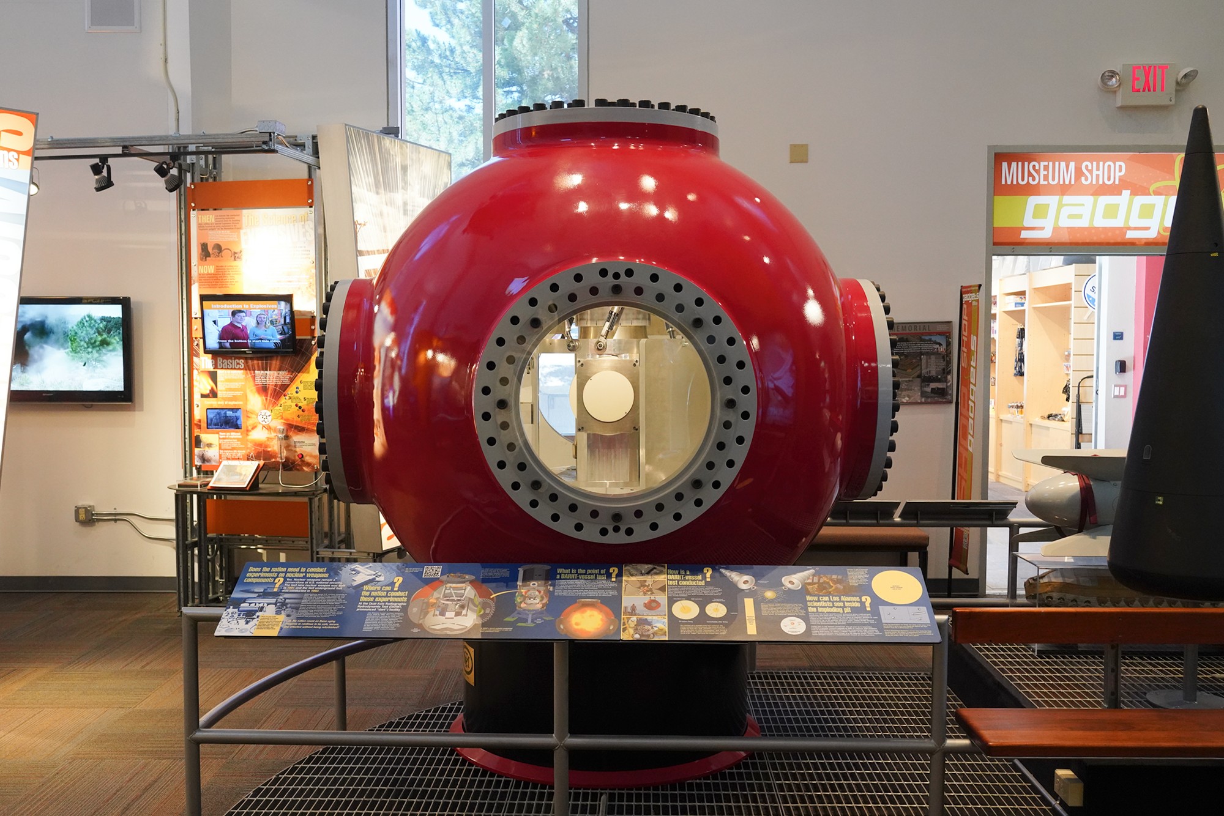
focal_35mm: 34
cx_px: 612
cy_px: 408
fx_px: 1156
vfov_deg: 38.9
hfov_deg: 55.8
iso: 4000
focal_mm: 34
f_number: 6.3
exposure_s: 1/100
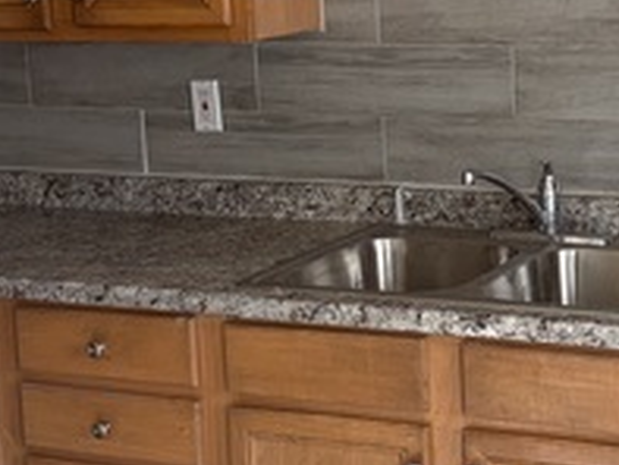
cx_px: 517
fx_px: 1575
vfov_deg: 16.7
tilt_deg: -6.8
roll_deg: +2.2
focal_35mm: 88
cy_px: 129
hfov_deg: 21.9
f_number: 1.6
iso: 100
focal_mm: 5.96
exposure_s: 1/122
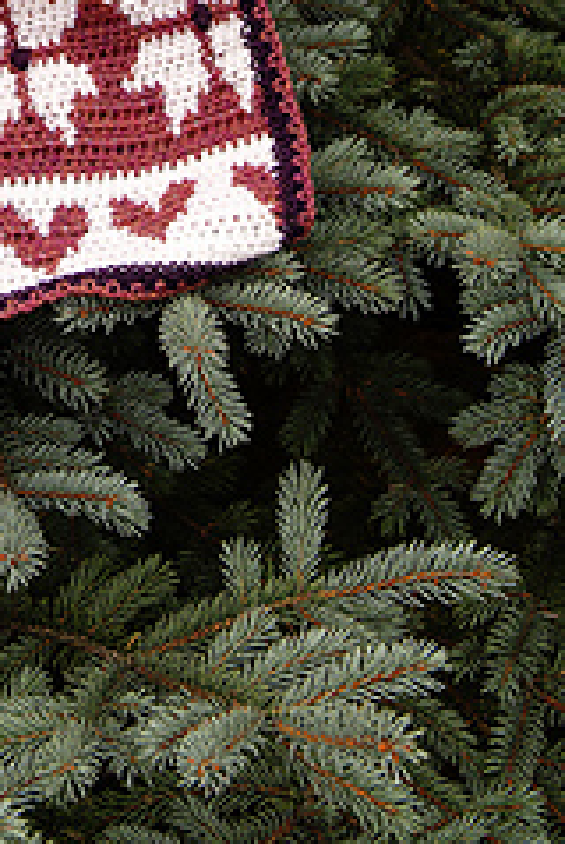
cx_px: -157
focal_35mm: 91
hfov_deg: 14.5
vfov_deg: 20.3
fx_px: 2136
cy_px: -275
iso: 160
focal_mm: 34
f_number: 3.5
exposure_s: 1/1000
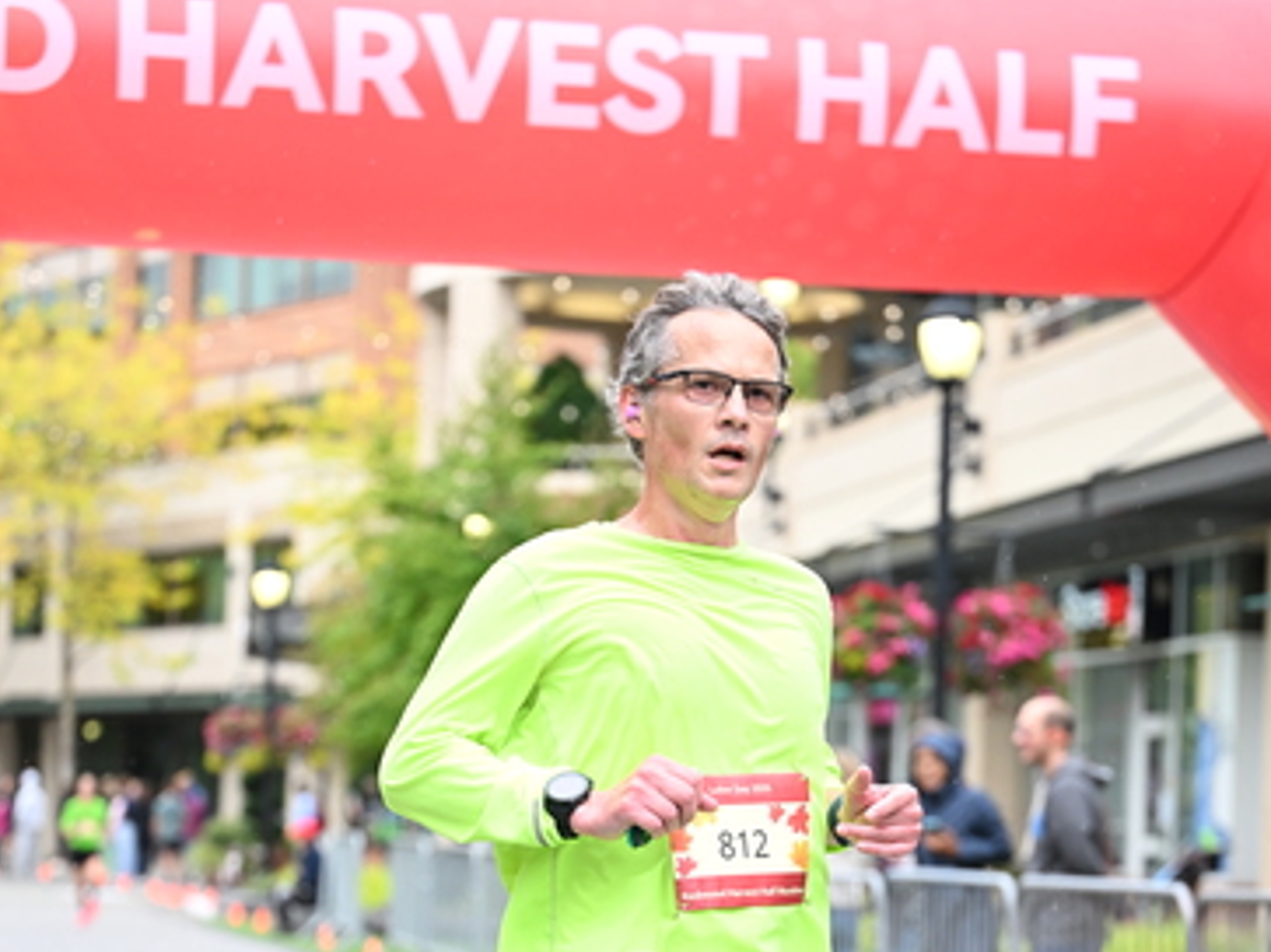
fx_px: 3744
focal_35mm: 102
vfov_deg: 14.3
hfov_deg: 19.3
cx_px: 639
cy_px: 896
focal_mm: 70
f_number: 2.8
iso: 1250
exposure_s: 1/1250
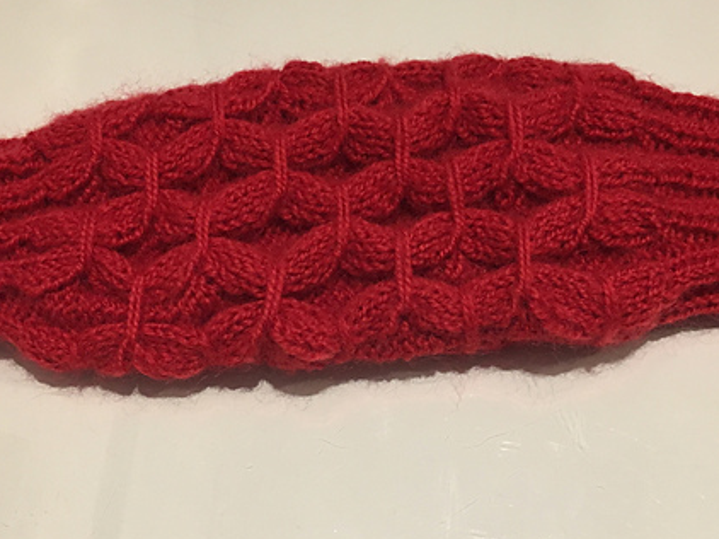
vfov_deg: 32.8
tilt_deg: -61.8
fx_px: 913
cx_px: 360
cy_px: 316
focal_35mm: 44
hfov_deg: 43.0
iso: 160
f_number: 2.2
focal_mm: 4.15
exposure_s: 1/33
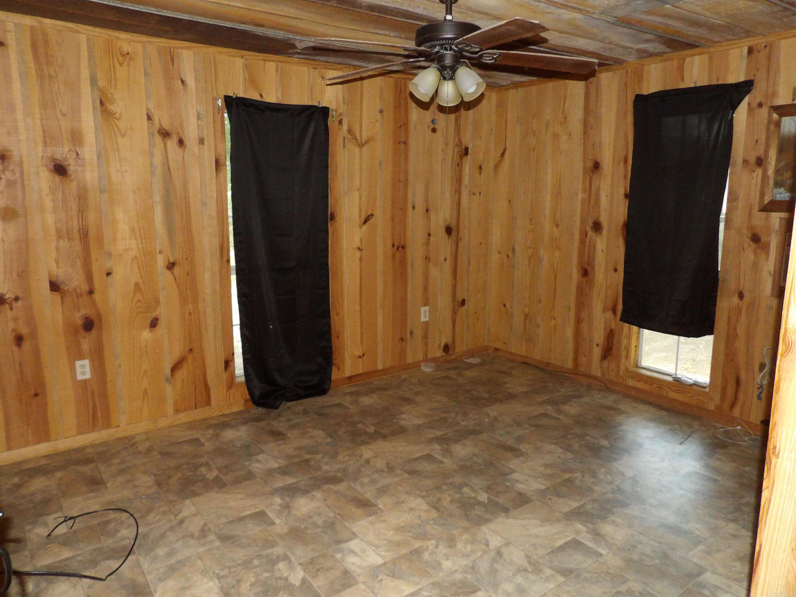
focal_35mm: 24
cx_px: 398
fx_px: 552
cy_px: 298
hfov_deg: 71.6
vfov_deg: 56.8
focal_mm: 4.3
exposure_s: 1/33
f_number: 3.2
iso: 640
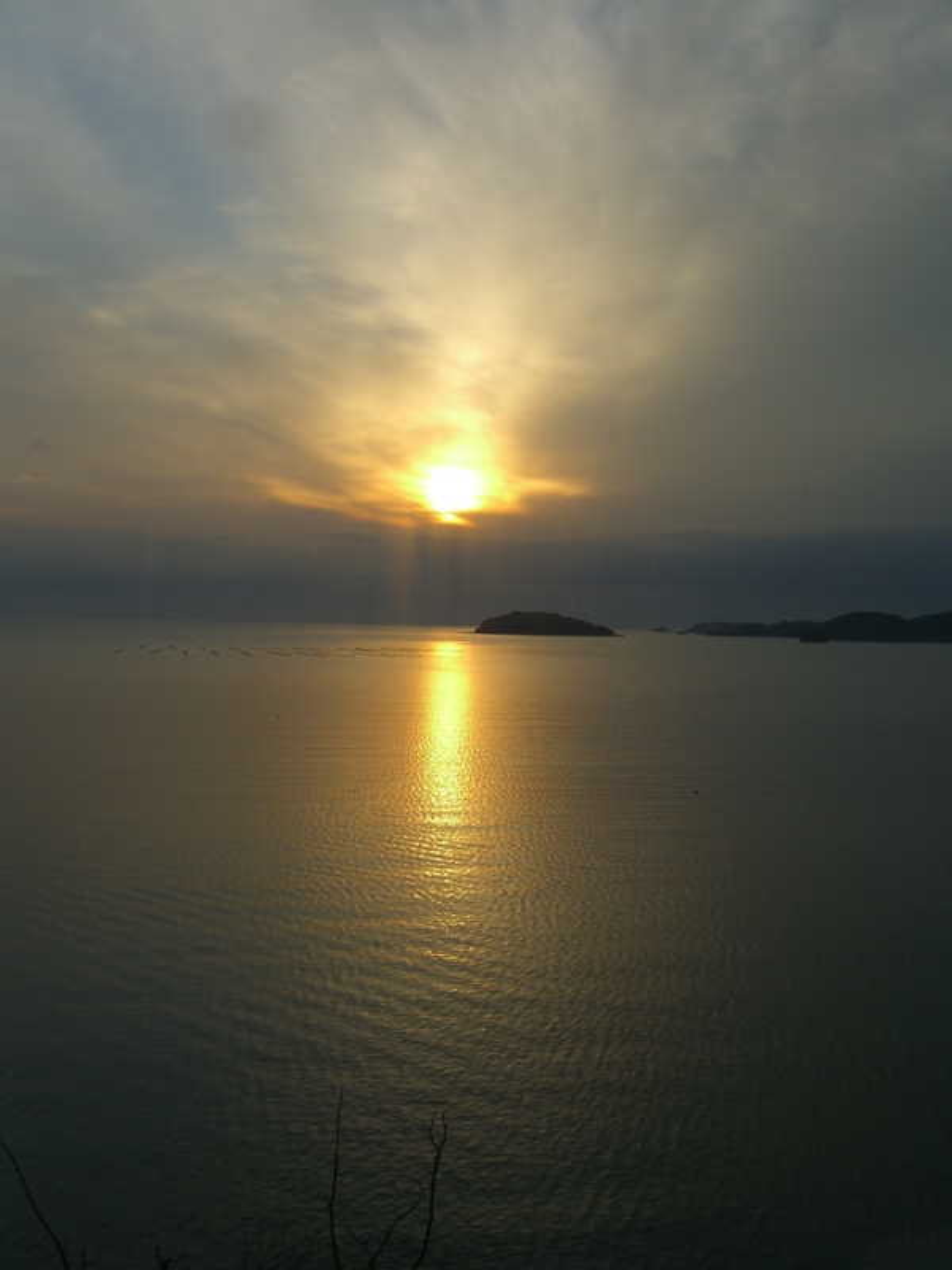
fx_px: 1393
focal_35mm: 38
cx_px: 476
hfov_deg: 37.7
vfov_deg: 49.0
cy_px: 635
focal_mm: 7.9
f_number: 8
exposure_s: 1/160
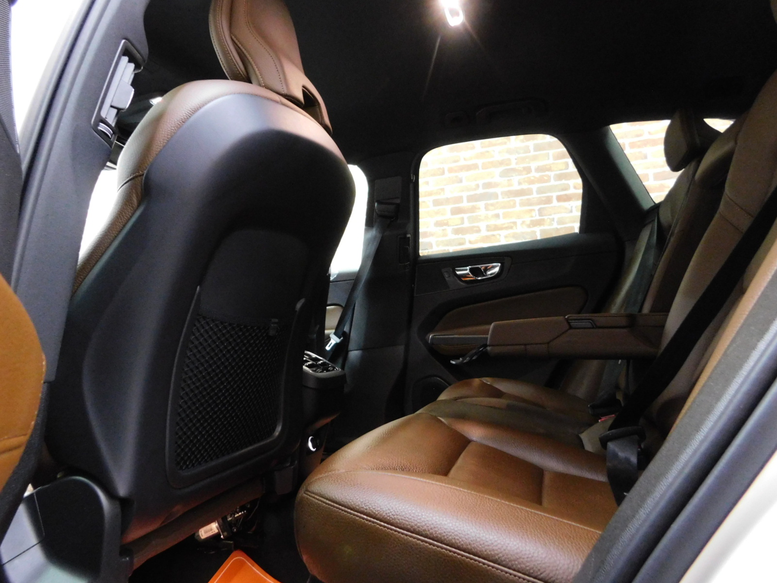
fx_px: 516
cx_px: 388
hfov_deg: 73.9
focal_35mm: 23
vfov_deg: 58.9
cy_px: 292
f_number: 3
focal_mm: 4
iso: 800
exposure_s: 1/8
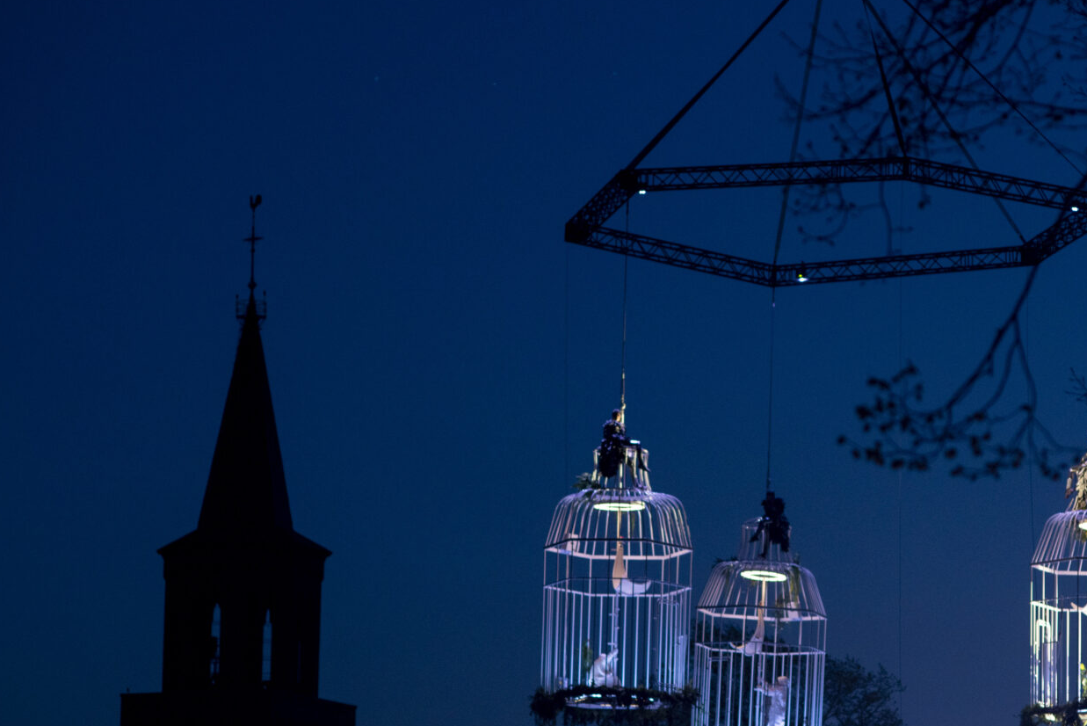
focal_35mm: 163
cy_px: 522
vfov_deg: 8.4
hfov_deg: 12.6
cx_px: 782
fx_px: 4924
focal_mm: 105
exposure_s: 1/100
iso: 400
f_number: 2.8
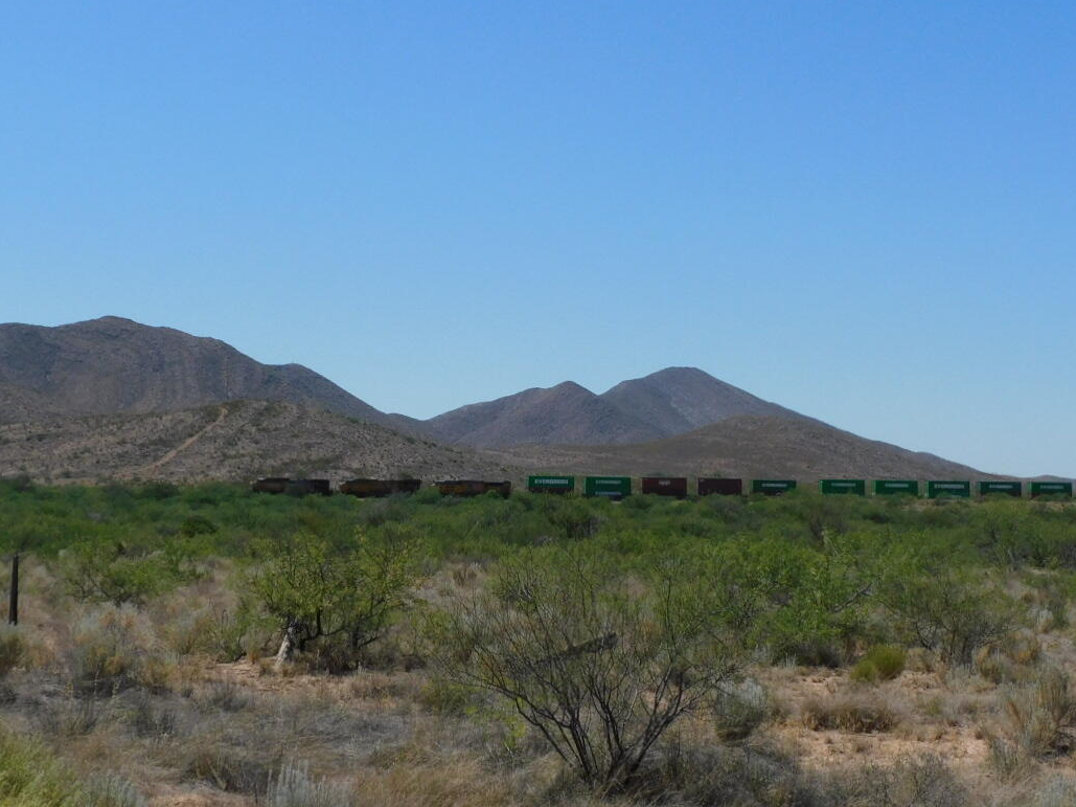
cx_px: 483
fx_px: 2175
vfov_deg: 21.0
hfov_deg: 27.8
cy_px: 330
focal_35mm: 70
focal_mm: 8.1
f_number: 5
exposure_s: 1/1250
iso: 125
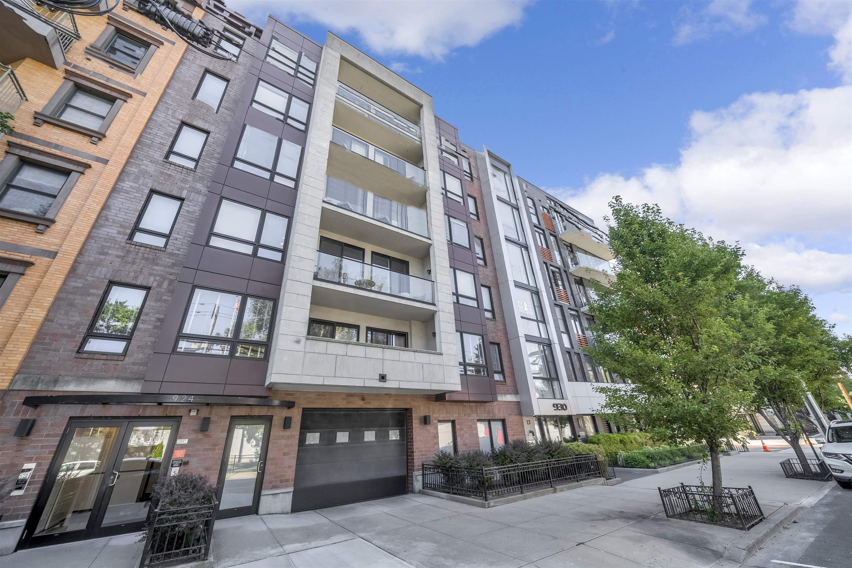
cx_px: 426
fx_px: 308
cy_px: 284
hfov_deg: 108.3
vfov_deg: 85.4
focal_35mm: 13
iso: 100
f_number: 7.1
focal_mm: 13
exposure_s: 1/50
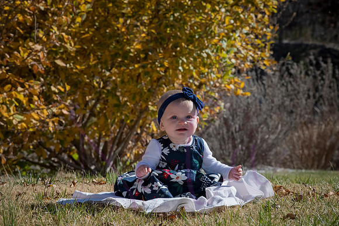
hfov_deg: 15.2
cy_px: 113
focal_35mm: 135
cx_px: 170
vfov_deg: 10.2
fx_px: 1271
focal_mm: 135
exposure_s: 1/400
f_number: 13
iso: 400
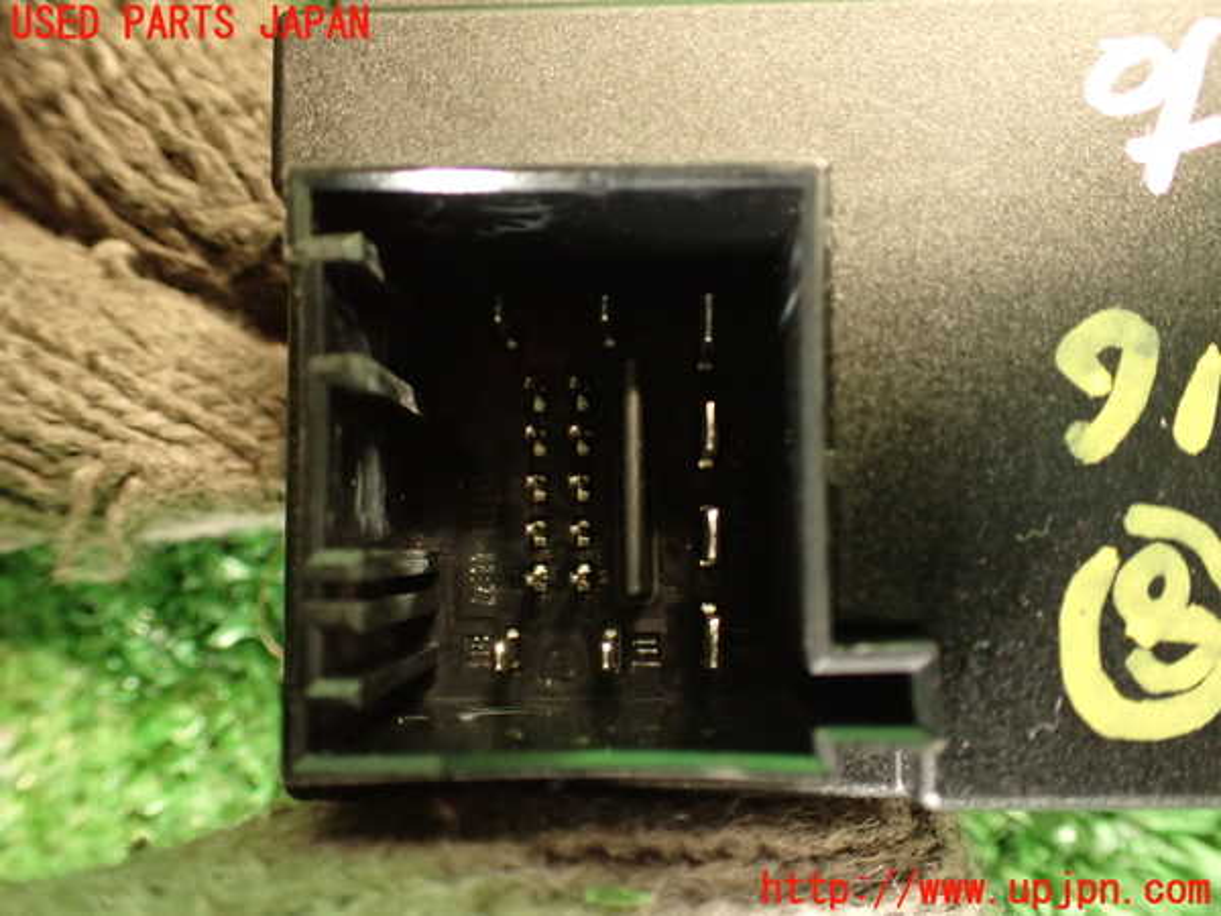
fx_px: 1129
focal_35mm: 32
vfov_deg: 44.2
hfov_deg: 56.8
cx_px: 610
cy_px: 458
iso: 800
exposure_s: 1/15
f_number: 2.4
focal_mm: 5.79
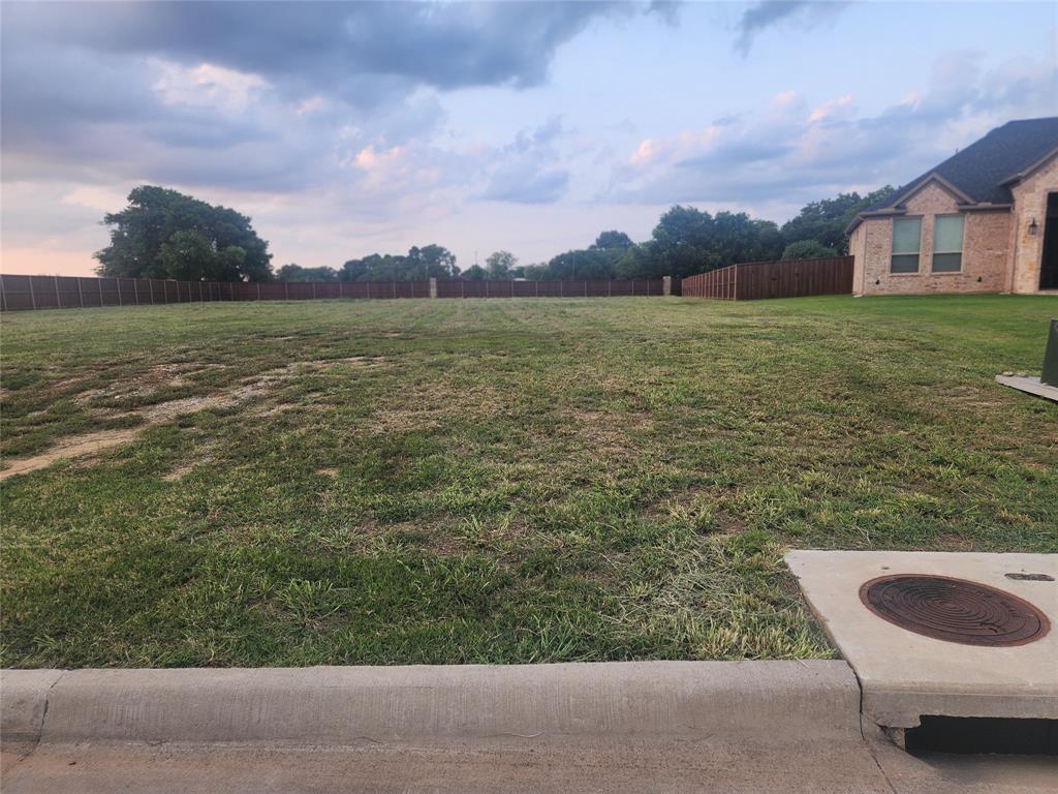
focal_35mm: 23
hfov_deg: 73.9
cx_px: 529
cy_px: 397
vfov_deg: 58.9
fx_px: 703
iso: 25
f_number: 1.8
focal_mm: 6.4
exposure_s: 1/120
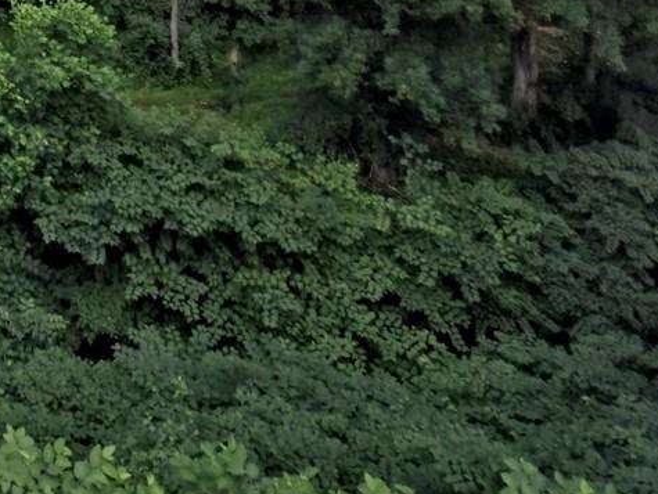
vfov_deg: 18.6
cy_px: -454
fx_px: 1065
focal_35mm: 56
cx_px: -119
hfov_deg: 29.7
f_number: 2.2
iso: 80
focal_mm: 2.2
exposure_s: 1/750
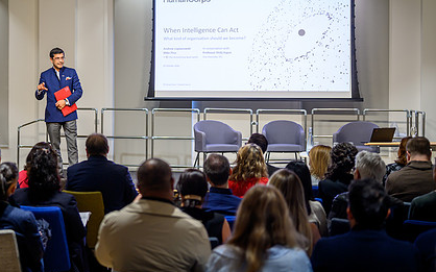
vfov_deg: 18.3
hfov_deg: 28.8
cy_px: 93
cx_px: 146
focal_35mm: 71
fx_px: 843
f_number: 1.8
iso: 200
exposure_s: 1/200
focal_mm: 50
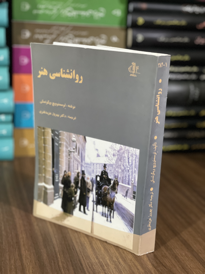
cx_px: 102
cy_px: 137
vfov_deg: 36.8
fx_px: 411
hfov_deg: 28.0
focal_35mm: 52
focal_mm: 6
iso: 500
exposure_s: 1/24
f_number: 2
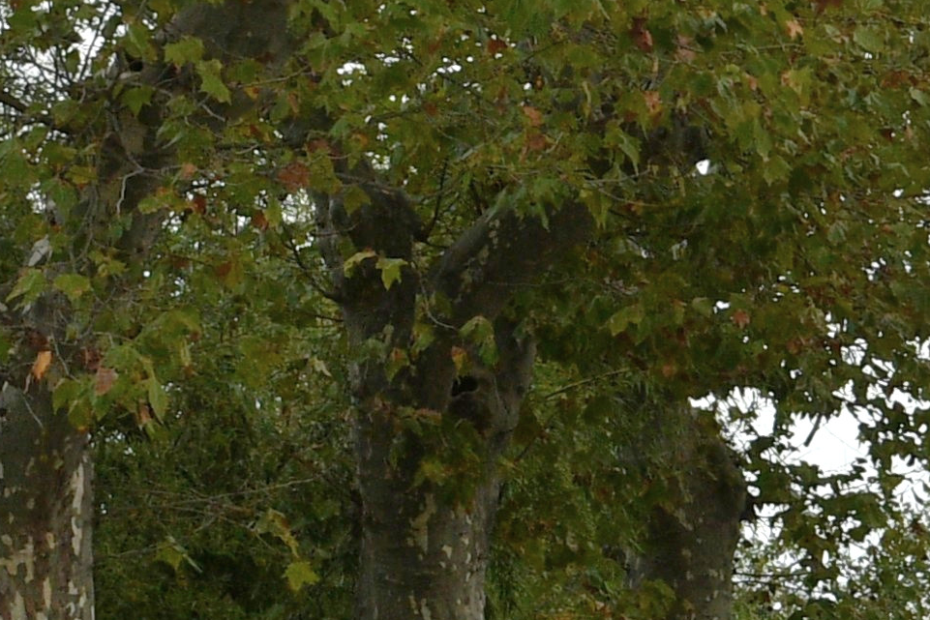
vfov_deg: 4.9
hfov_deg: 7.0
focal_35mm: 278
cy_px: 478
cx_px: 2155
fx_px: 7182
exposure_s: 1/640
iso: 400
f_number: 6.3
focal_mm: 32
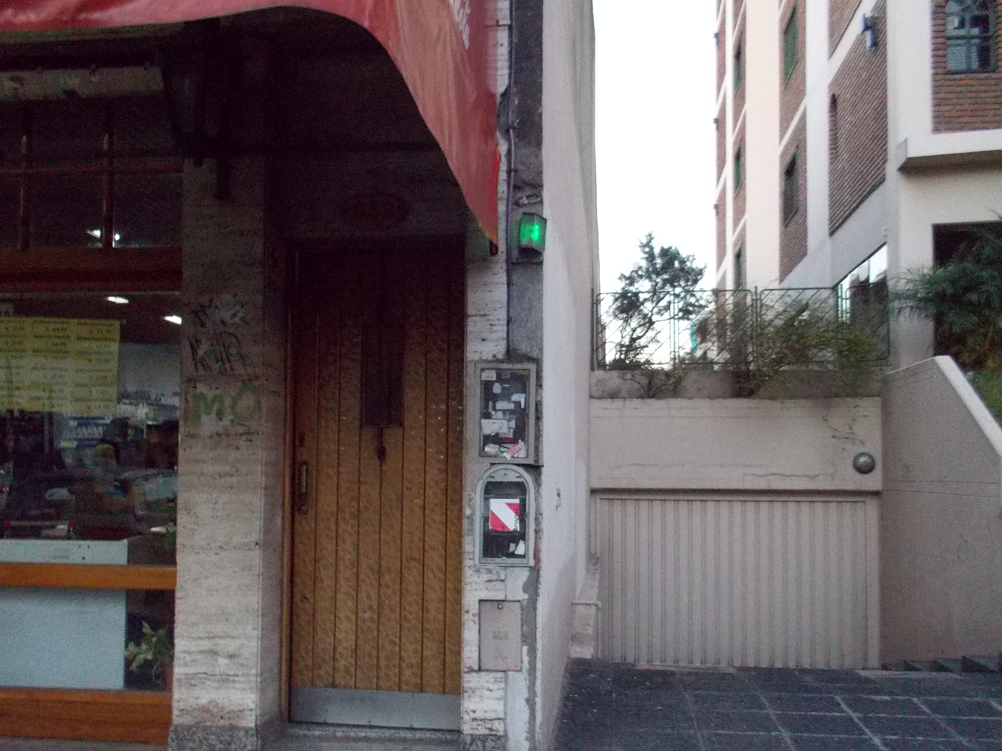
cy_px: 418
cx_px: 513
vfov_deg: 42.9
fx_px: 955
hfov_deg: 55.4
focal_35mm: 33
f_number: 3.3
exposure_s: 1/125
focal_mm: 4.1
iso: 640
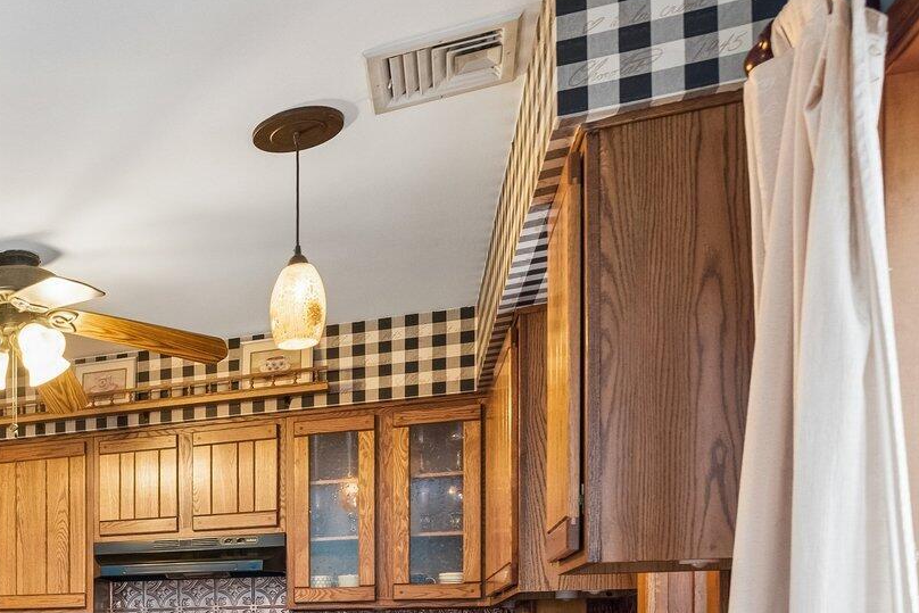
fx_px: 970
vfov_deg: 32.1
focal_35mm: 38
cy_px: 625
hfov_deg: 39.4
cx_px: -135
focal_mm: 15
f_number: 7.1
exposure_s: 1/20
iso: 1000
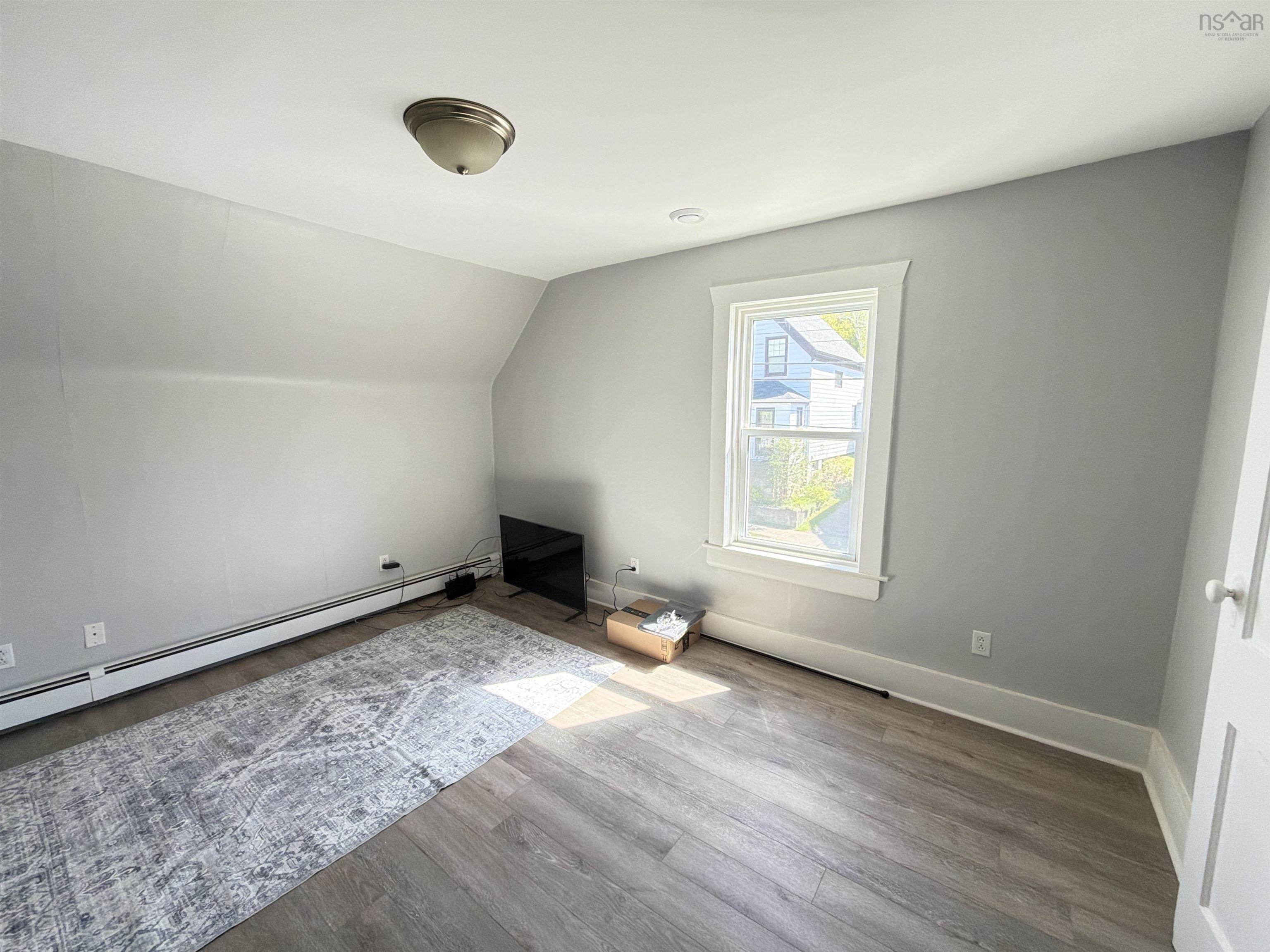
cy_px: 476
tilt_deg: -5.2
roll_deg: +0.9
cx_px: 635
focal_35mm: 14
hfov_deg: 102.1
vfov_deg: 85.7
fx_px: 514
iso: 250
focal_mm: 2.22
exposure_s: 1/121
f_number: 2.2
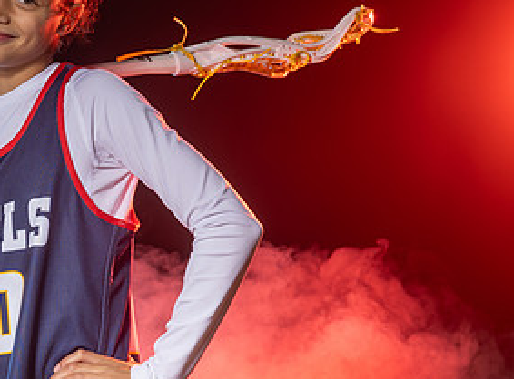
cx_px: 36
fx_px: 3899
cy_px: 215
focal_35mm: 264
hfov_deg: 7.5
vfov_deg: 5.6
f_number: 7.1
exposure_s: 1/200
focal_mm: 105
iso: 64
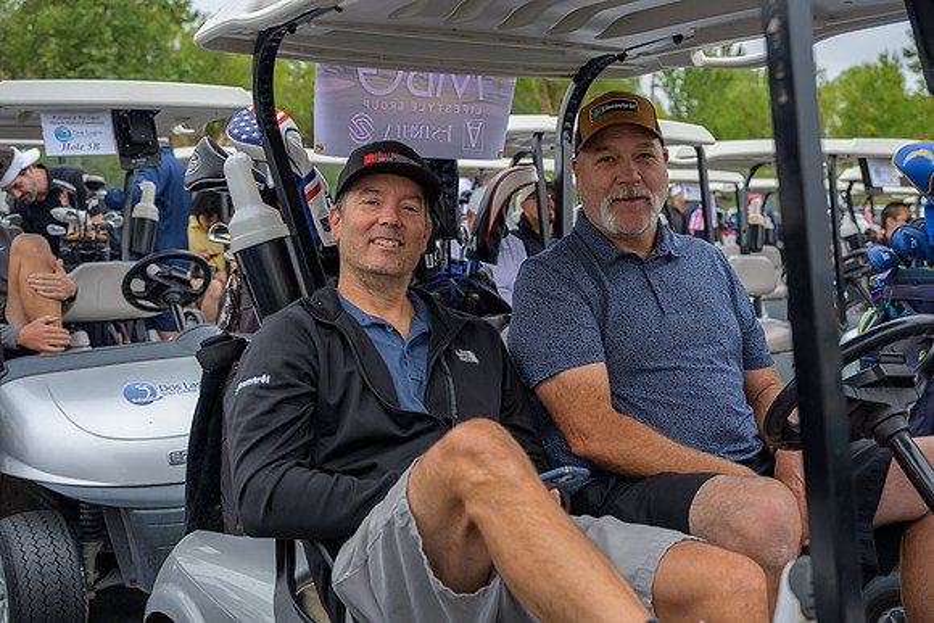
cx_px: 467
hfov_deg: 46.4
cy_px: 312
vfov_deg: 31.9
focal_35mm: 42
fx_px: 1090
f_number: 4
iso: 100
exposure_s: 1/200
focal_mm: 42
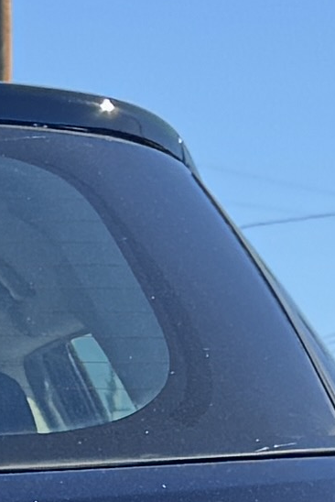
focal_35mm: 260
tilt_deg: +0.1
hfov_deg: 5.1
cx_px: -562
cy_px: 838
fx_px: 3624
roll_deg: -0.8
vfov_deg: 7.7
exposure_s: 1/980
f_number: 1.78
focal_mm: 6.76
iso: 80
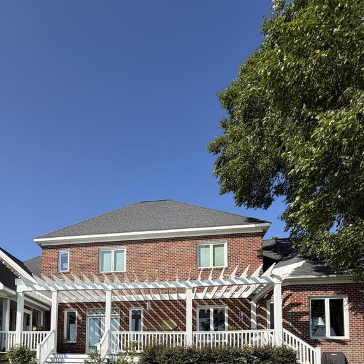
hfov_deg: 59.6
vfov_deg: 51.3
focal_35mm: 26
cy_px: 349
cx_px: 124
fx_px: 309
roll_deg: -0.9
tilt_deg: +4.1
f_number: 2.2
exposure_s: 1/876
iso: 20
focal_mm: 2.22
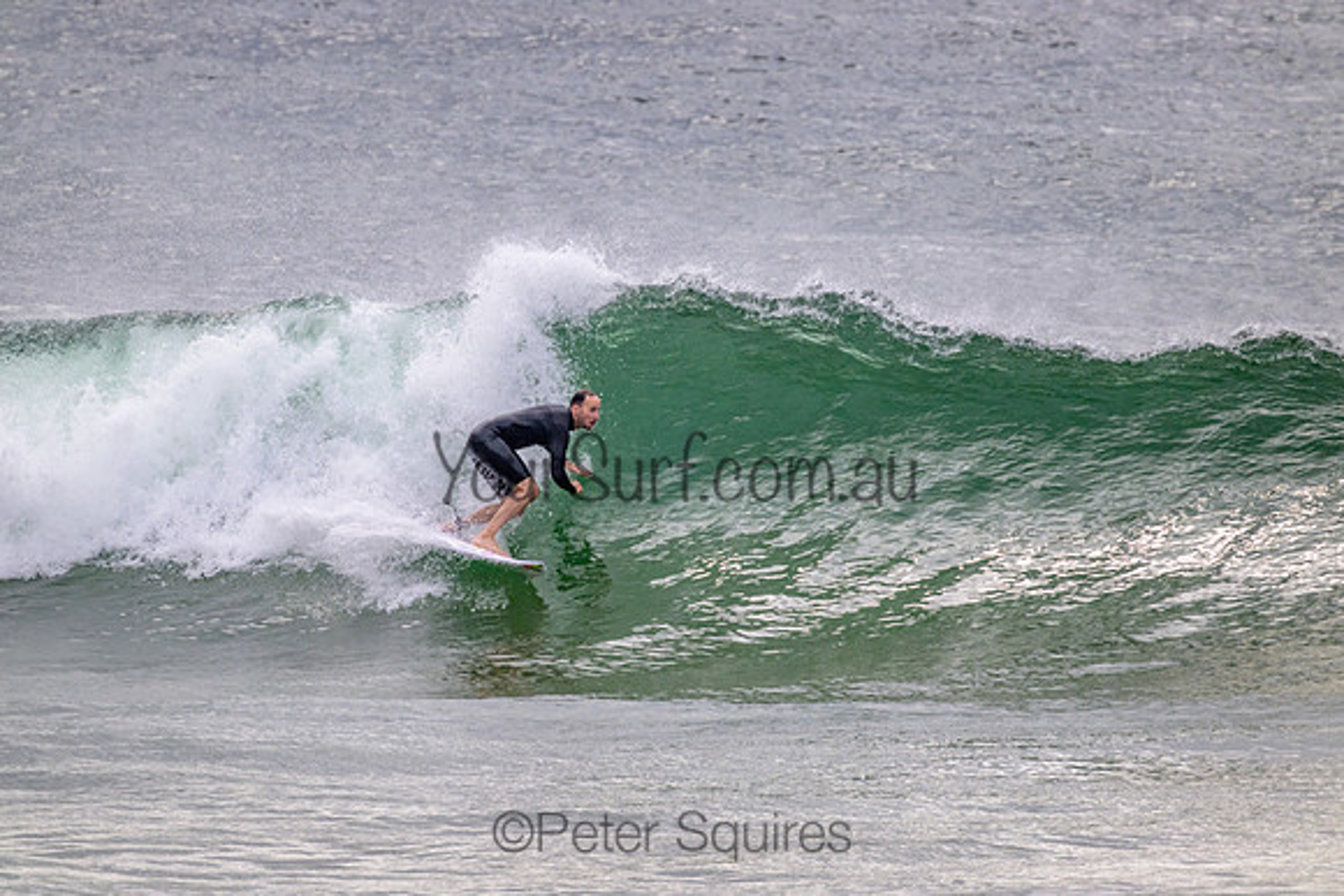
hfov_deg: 2.6
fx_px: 29872
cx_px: 672
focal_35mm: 800
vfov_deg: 1.7
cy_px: 448
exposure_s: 1/2000
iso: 1800
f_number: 11
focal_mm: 800
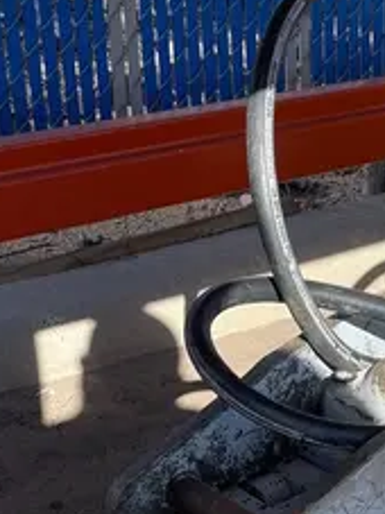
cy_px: 524
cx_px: 226
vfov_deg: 22.3
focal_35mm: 84
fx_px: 1247
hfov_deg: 17.5
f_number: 1.6
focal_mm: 5.1
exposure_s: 1/1890
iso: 50
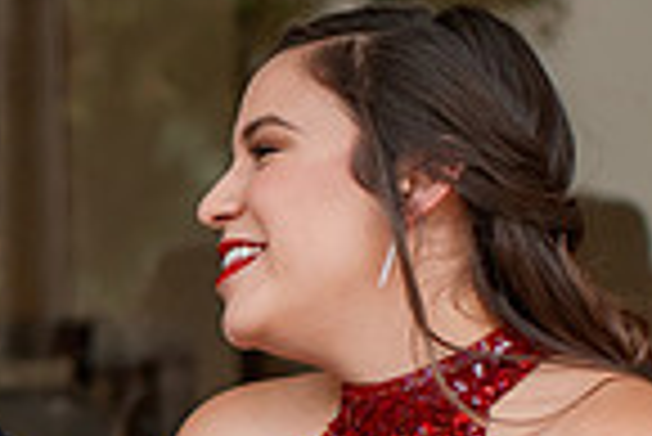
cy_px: 438
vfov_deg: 9.7
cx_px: -279
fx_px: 2538
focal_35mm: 140
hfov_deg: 13.9
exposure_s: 1/2500
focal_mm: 35
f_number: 2.2
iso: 400
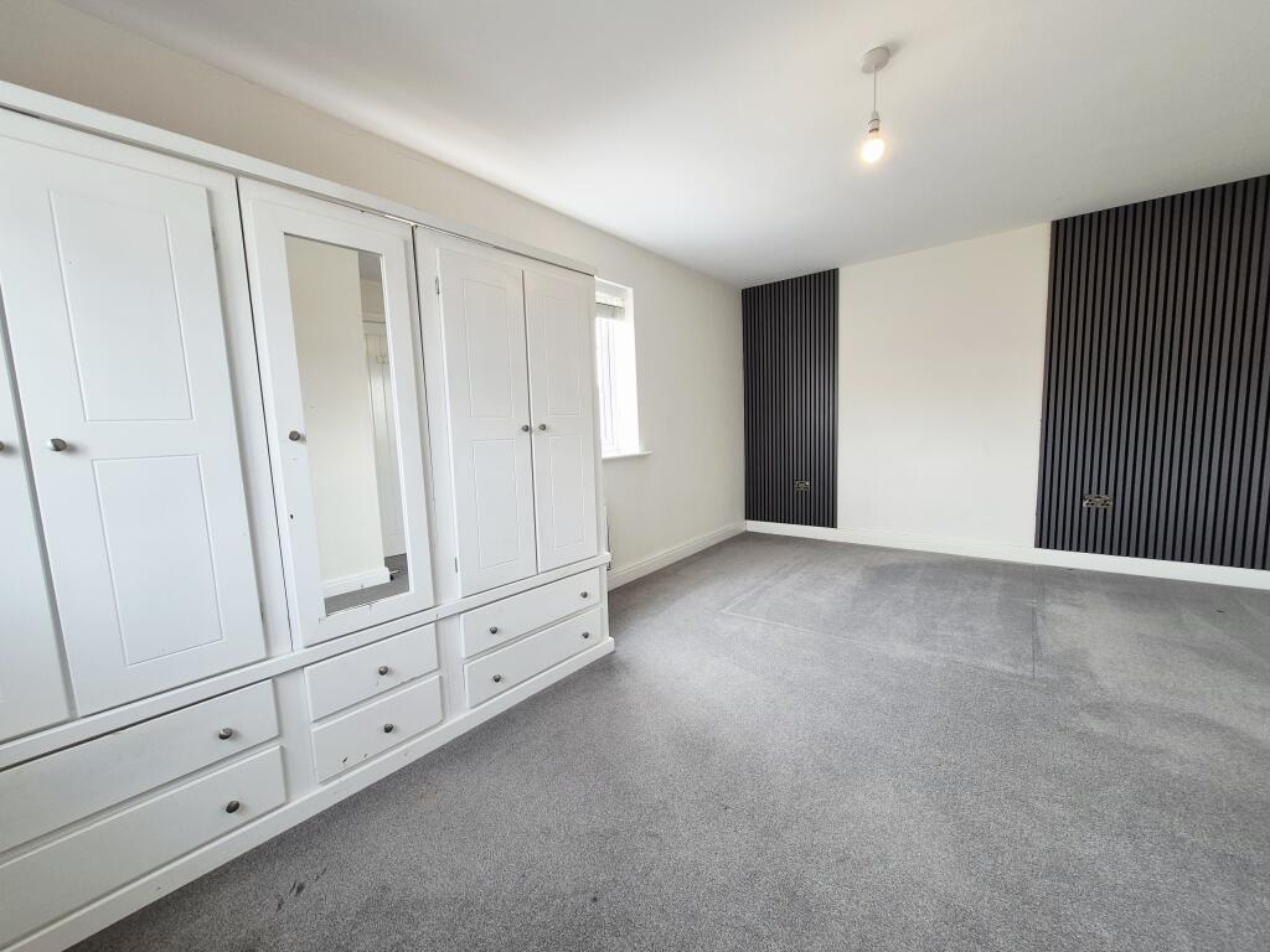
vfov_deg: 89.9
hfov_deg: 106.2
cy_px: 476
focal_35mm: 13
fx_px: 477
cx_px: 635
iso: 64
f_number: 2.2
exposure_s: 1/50
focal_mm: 1.74
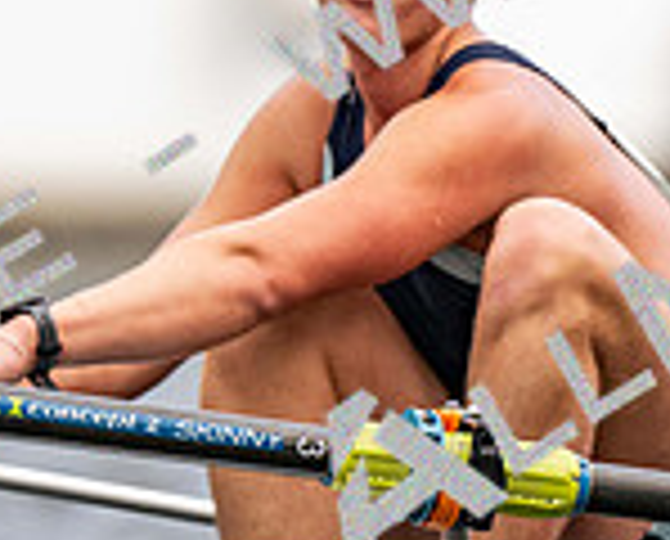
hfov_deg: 0.9
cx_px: -58
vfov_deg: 0.7
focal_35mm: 2188
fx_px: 43501
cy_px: 178
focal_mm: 600
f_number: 4
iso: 400
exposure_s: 1/2500
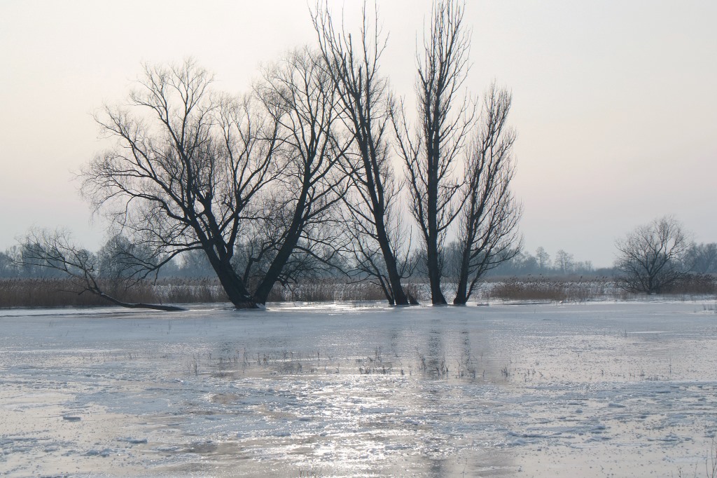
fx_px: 1195
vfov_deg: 22.6
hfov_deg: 33.4
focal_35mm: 60
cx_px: 358
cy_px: 239
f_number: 11
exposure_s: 1/400
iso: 200
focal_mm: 40
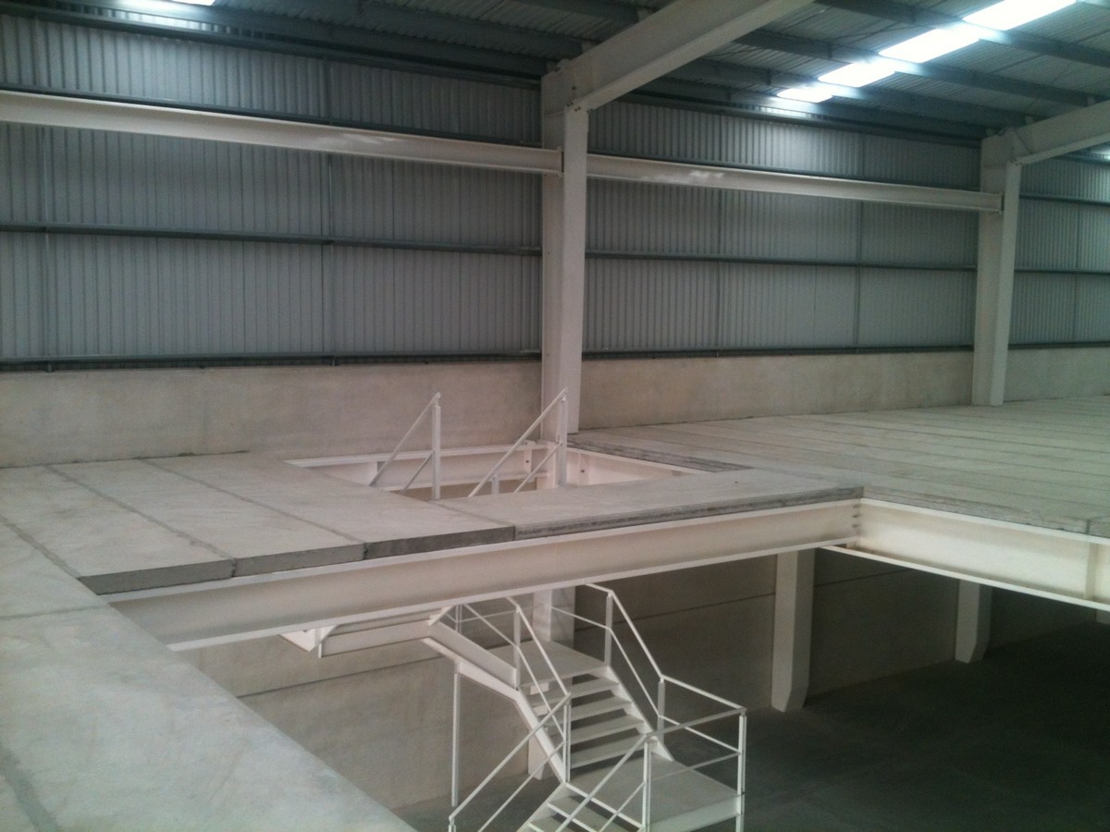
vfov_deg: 40.7
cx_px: 555
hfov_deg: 52.6
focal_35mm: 35
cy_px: 416
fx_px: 1122
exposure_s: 1/172
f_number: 2.8
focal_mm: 3.85
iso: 64
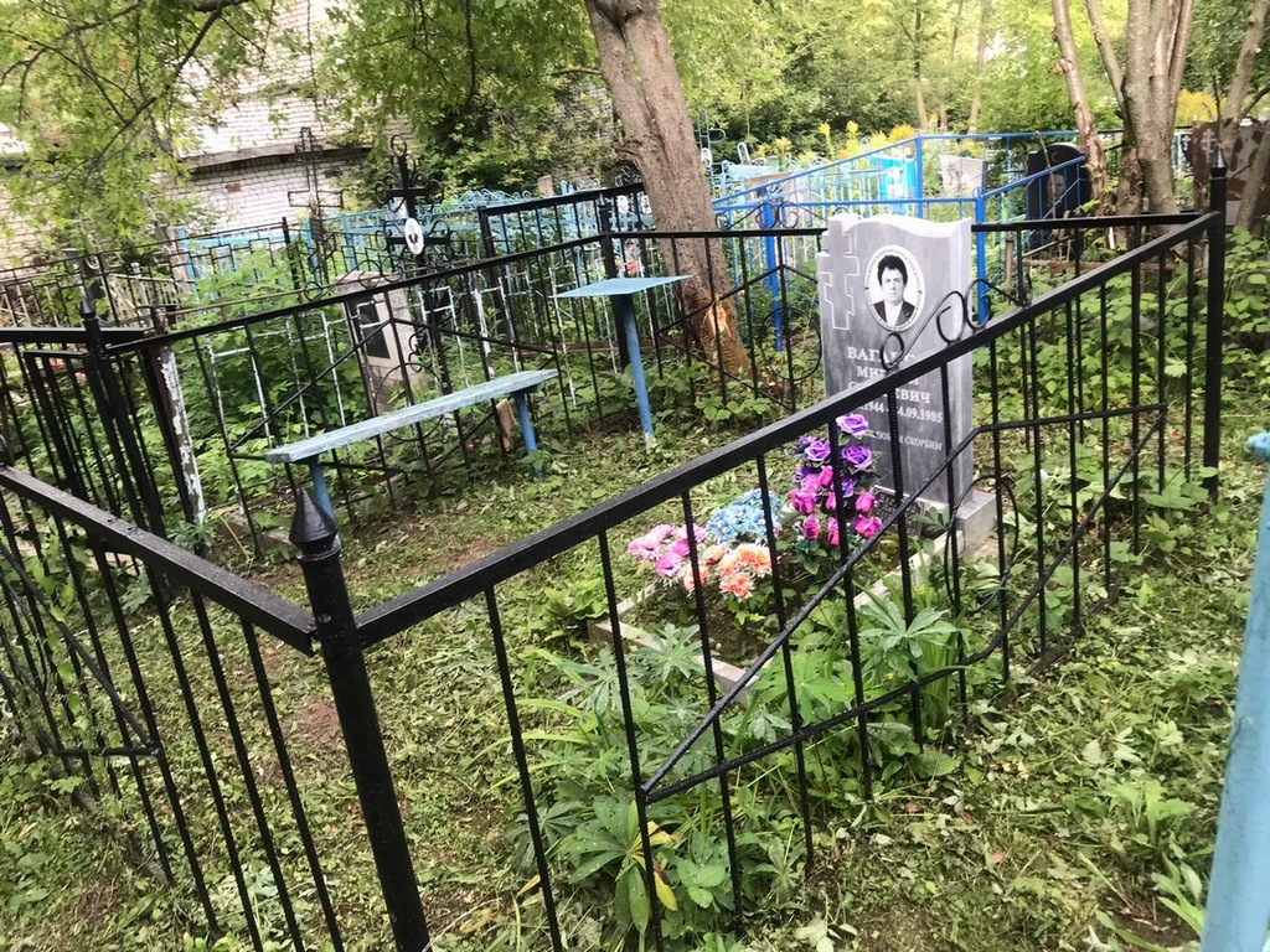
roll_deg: +6.2
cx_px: 635
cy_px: 476
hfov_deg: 63.4
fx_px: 1027
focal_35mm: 28
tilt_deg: -20.7
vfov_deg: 49.7
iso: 40
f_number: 1.8
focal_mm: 3.99
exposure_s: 1/100
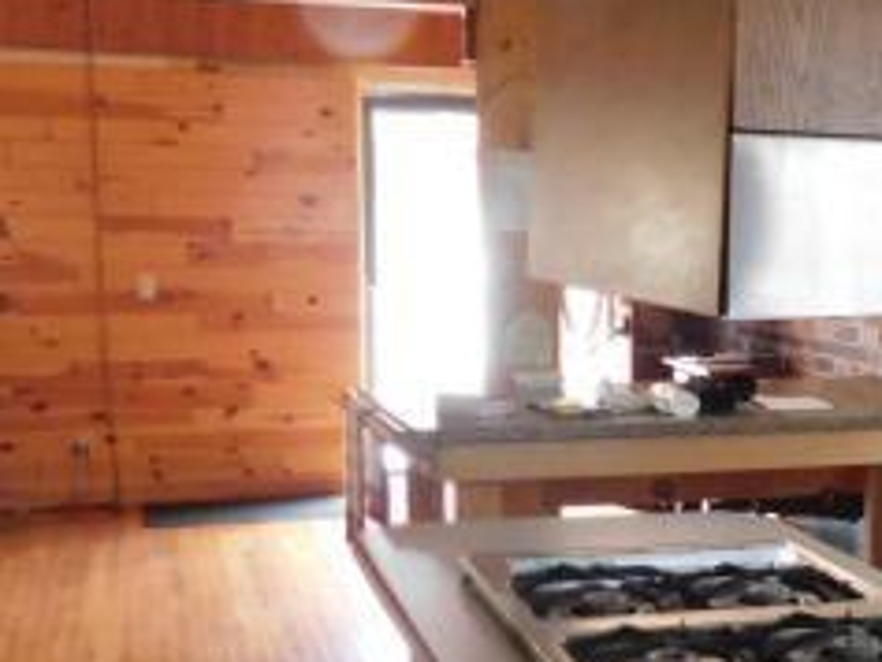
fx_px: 1581
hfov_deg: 29.6
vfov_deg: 23.6
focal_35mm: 62
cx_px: 834
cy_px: 439
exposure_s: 1/25
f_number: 3
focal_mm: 4
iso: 400
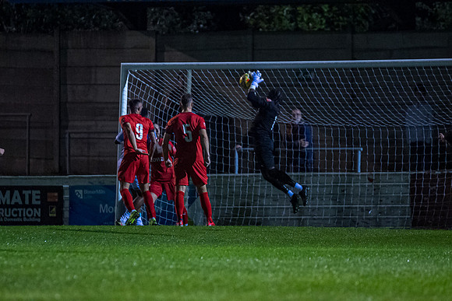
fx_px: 5651
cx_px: 226
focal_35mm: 450
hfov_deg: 4.6
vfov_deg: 3.1
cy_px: 150
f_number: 2.8
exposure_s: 1/1000
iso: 5000
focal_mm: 300
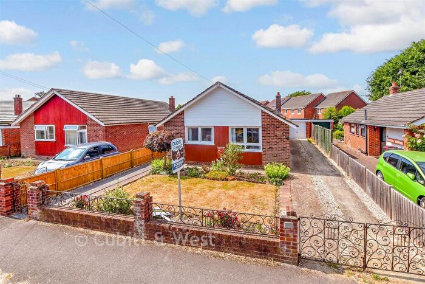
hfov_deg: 100.4
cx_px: 212
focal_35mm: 15
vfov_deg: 77.4
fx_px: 177
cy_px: 142
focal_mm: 10
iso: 250
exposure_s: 1/500
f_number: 8
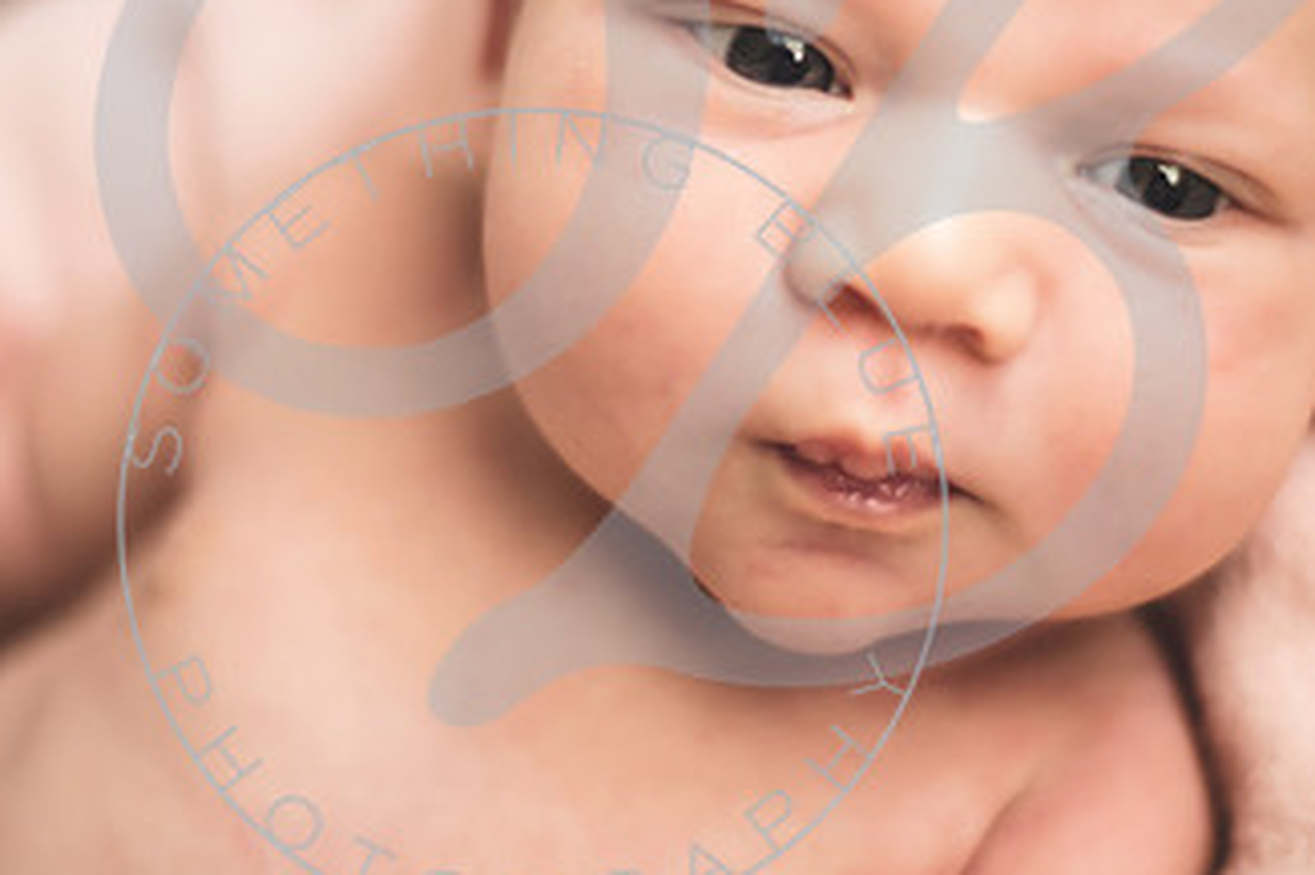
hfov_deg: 22.9
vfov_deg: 15.3
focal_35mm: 89
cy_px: 183
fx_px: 3249
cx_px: 734
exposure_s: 1/125
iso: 1000
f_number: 1.8
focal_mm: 50
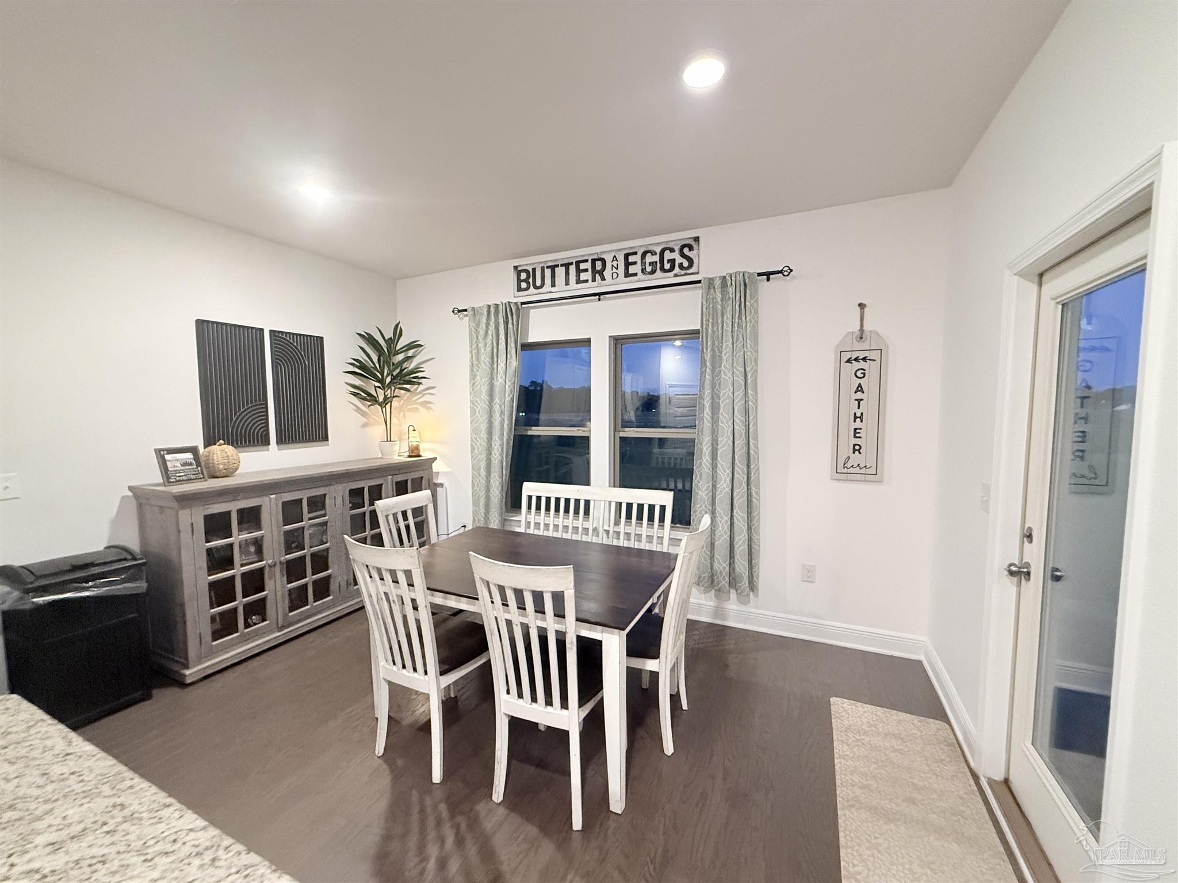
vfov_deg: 85.7
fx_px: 476
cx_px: 589
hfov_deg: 102.1
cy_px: 442
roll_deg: +0.2
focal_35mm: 14
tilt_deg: -3.8
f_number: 2.2
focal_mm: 2.22
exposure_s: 1/60
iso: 640
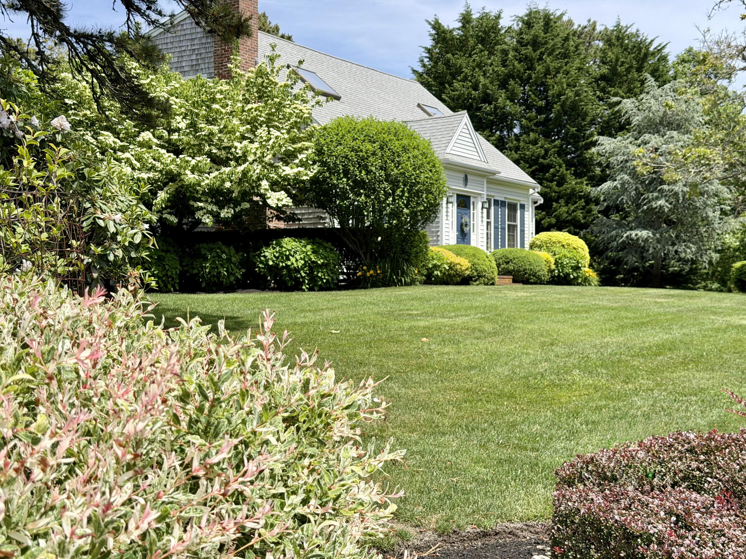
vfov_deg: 30.3
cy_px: 280
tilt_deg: +0.8
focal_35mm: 48
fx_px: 1034
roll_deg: +0.0
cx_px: 373
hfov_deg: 39.7
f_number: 1.78
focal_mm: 6.76
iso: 64
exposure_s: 1/3534
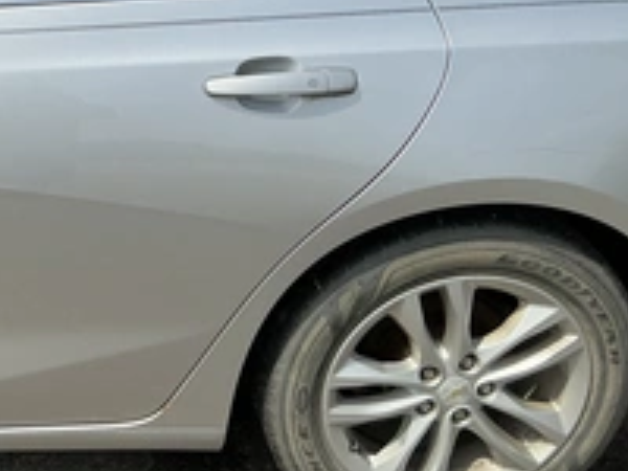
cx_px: 63
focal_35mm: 56
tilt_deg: -23.9
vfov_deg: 25.8
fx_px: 1016
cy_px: 113
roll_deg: -2.3
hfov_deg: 32.6
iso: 25
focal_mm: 3
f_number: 1.8
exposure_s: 1/2538
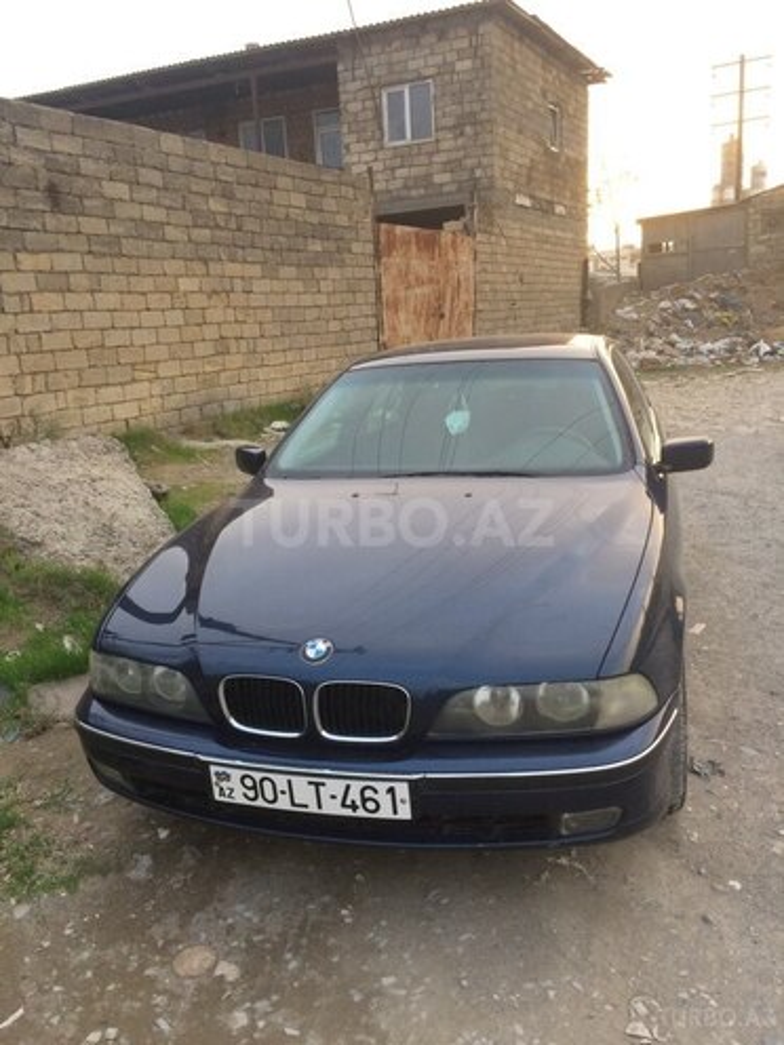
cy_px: 522
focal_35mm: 29
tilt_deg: -13.6
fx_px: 876
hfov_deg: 48.2
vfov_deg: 61.7
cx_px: 392
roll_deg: +4.4
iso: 64
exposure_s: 1/33
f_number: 2.2
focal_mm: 4.15
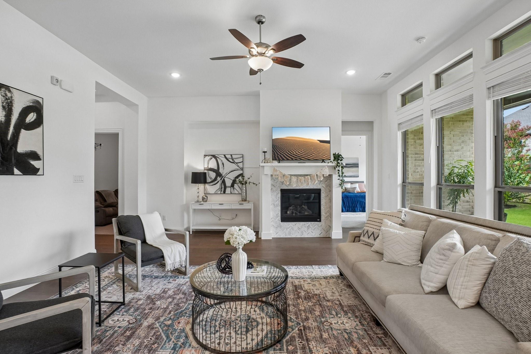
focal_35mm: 15
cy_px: 177
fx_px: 221
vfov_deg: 77.3
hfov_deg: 100.4
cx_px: 266
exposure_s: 1/25
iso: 400
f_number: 8
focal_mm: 10
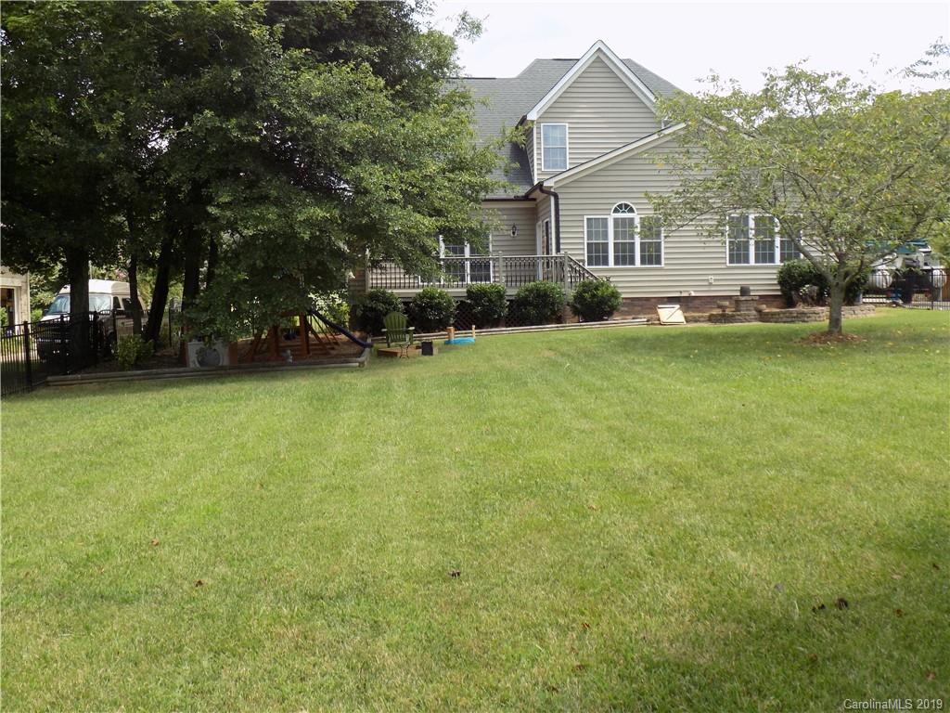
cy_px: 356
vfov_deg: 41.8
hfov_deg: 54.0
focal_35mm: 34
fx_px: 933
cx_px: 475
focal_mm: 6.1
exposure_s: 1/250
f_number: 3.4
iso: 80
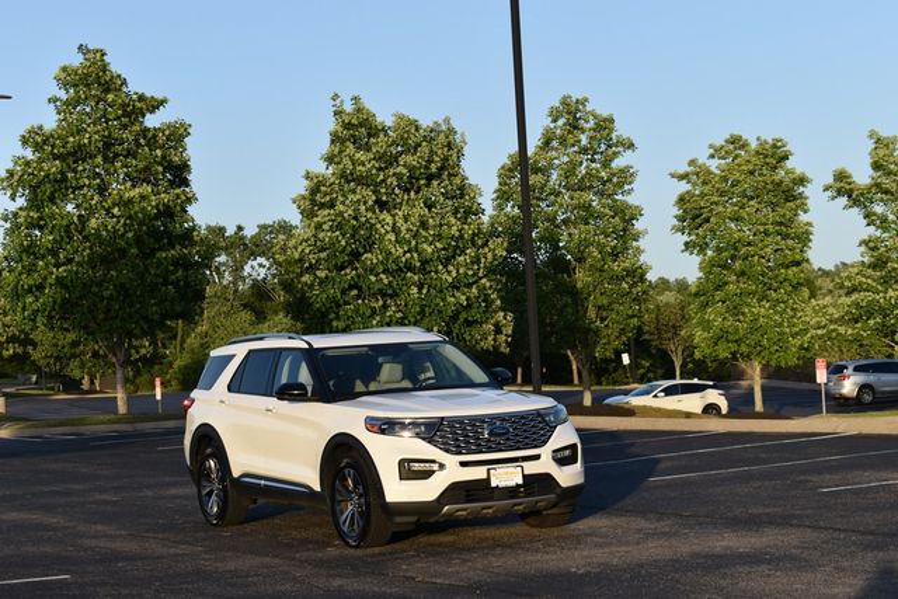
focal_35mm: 82
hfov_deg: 24.6
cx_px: 449
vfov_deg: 16.6
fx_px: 2058
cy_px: 300
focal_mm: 55
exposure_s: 1/250
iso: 200
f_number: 8
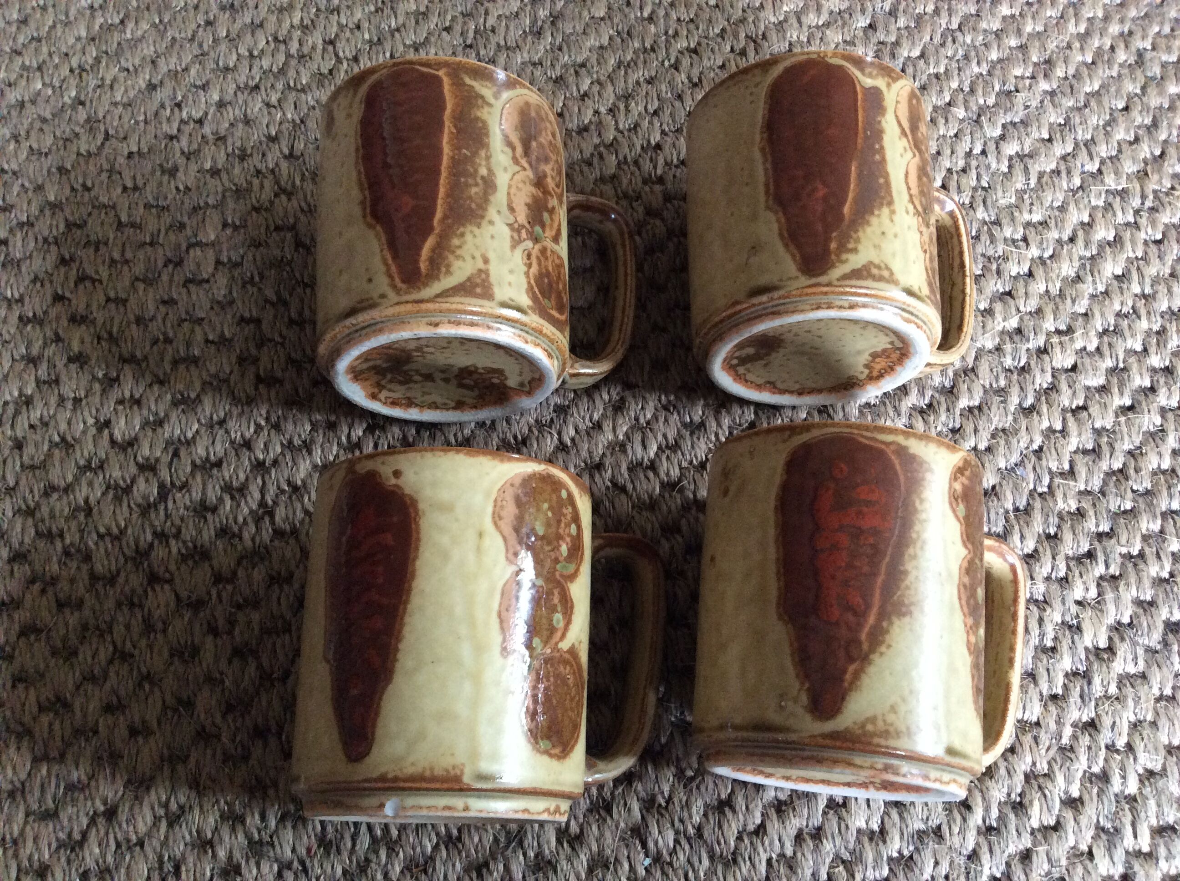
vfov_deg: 44.1
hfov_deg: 56.9
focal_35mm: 32
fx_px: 1089
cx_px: 590
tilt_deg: -68.3
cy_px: 440
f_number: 2.4
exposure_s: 1/25
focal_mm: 3.3
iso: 250
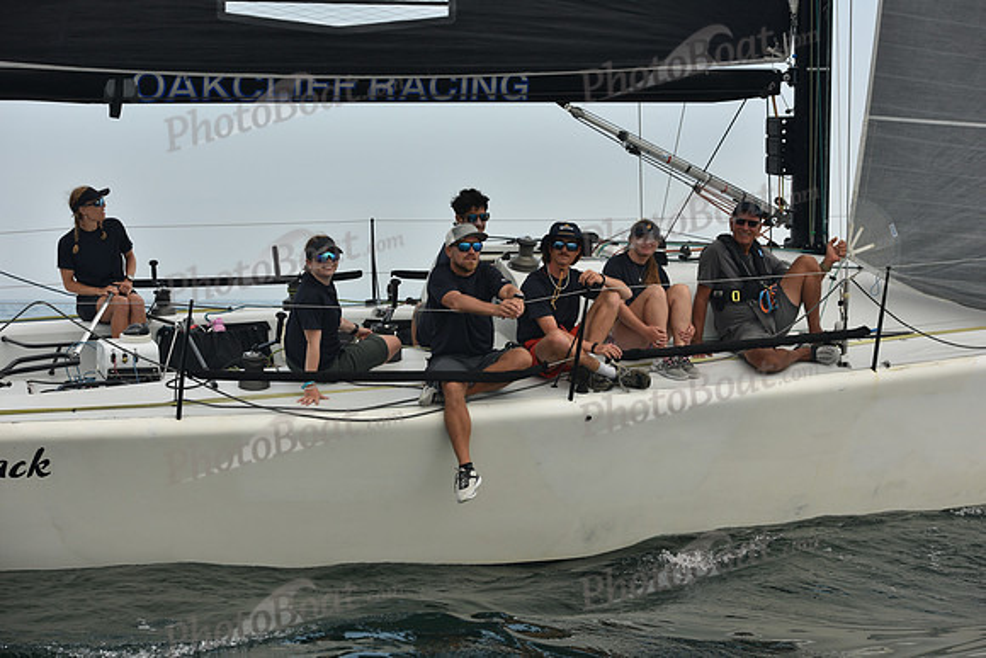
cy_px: 329
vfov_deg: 19.5
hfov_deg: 28.8
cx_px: 493
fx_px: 1918
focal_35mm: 70
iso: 250
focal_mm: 70
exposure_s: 1/640
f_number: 6.3
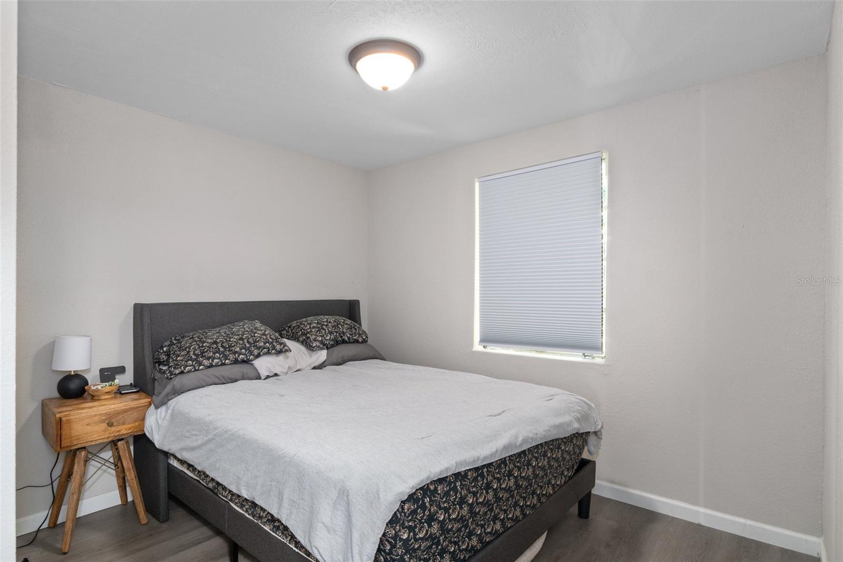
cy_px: 281
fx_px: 421
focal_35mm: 18
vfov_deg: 67.4
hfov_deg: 90.0
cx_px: 422
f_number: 8
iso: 320
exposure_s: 8
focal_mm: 12
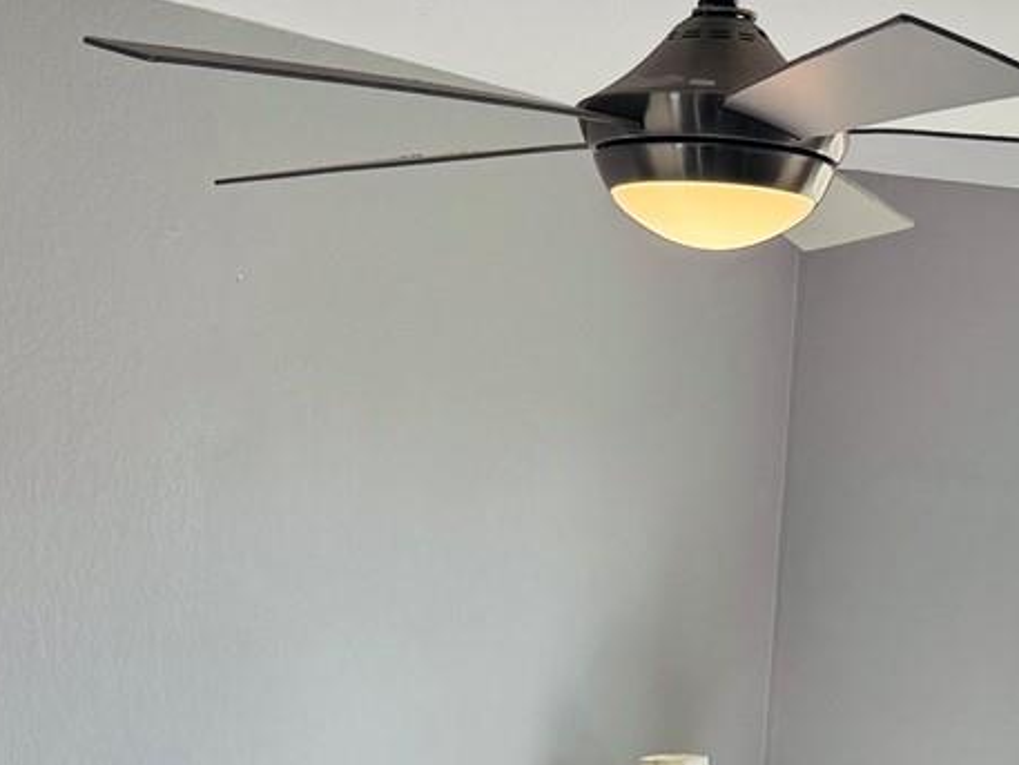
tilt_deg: -11.2
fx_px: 2473
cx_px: 825
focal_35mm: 84
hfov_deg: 22.9
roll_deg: -4.6
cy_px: 961
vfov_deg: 16.7
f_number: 1.78
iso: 80
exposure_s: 1/621
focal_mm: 6.76
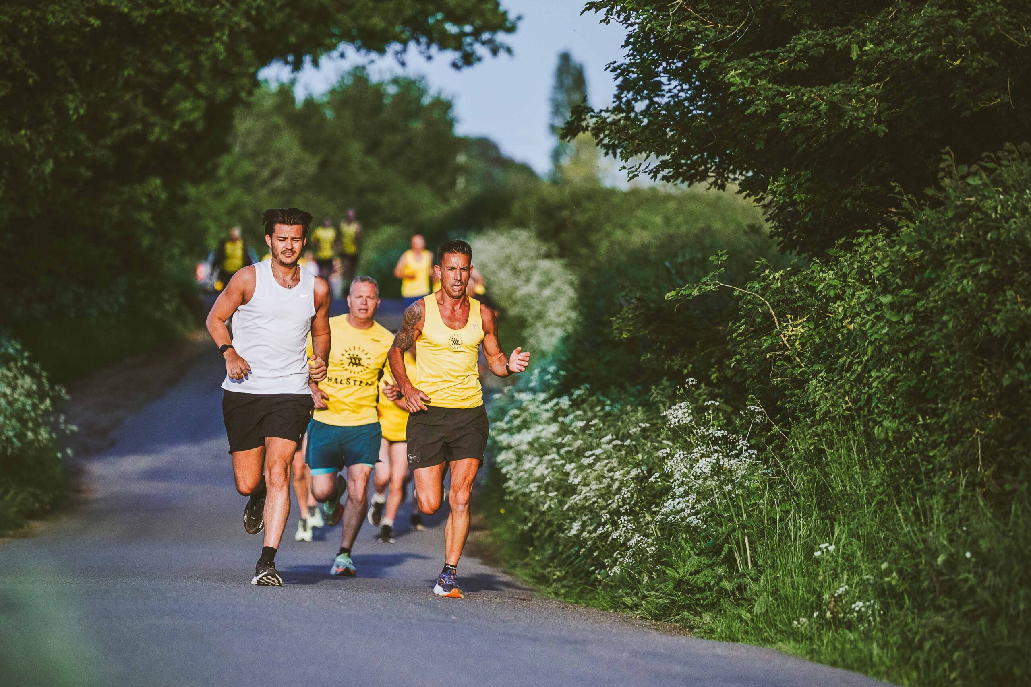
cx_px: 516
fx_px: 6644
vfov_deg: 5.9
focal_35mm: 232
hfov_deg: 8.9
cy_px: 344
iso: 500
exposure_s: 1/6400
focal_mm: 155
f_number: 2.8
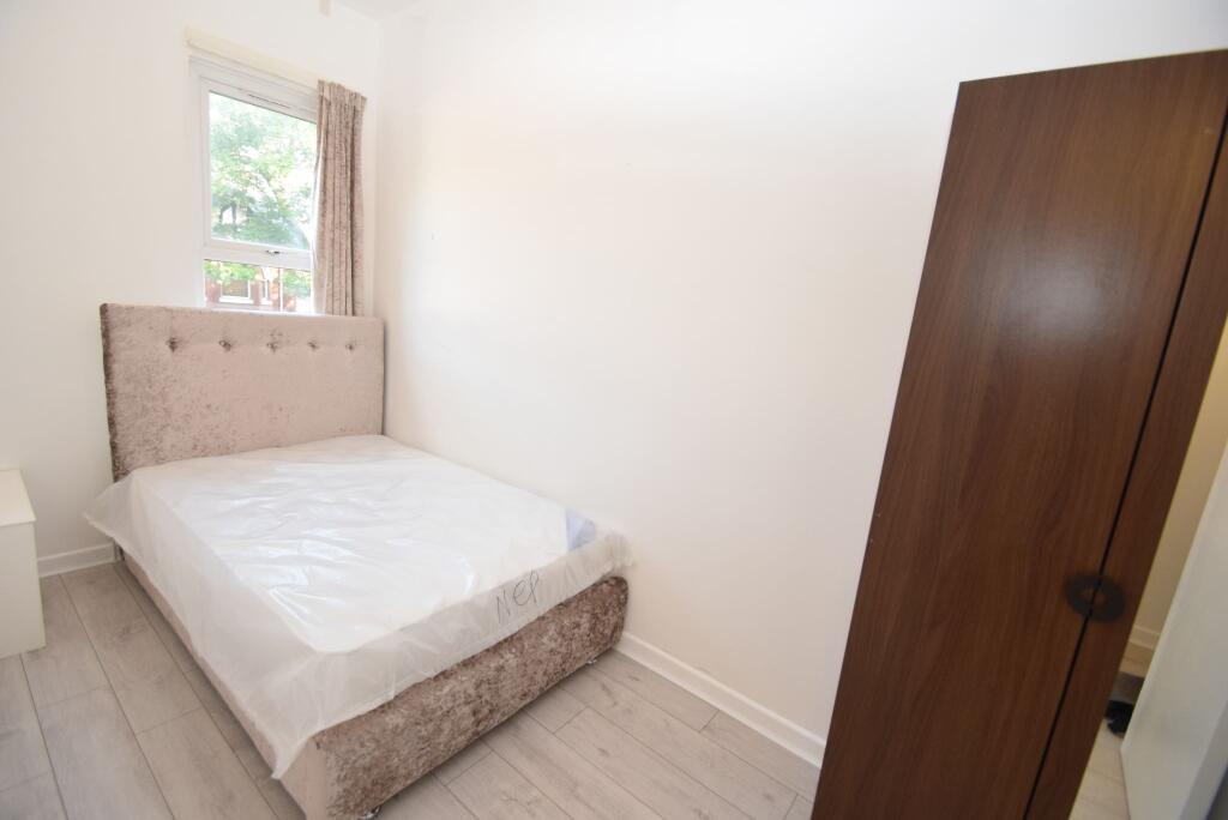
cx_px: 614
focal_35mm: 15
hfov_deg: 100.4
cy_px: 410
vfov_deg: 77.4
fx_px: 512
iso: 800
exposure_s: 1/100
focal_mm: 10
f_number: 5
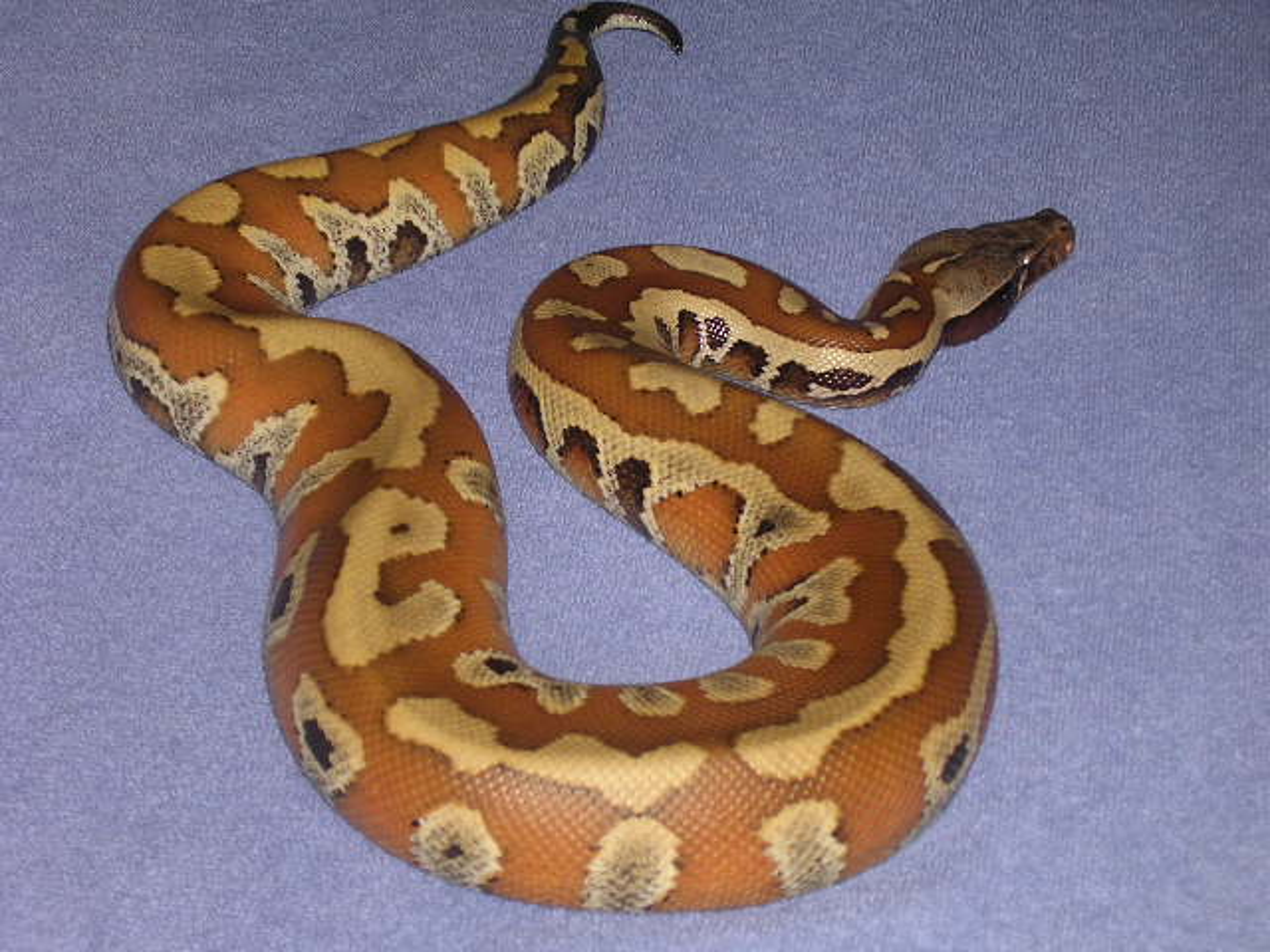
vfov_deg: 15.6
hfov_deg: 20.7
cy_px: 476
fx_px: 3485
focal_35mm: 95
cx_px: 635
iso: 100
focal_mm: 14.5
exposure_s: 1/60.1
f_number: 4.4
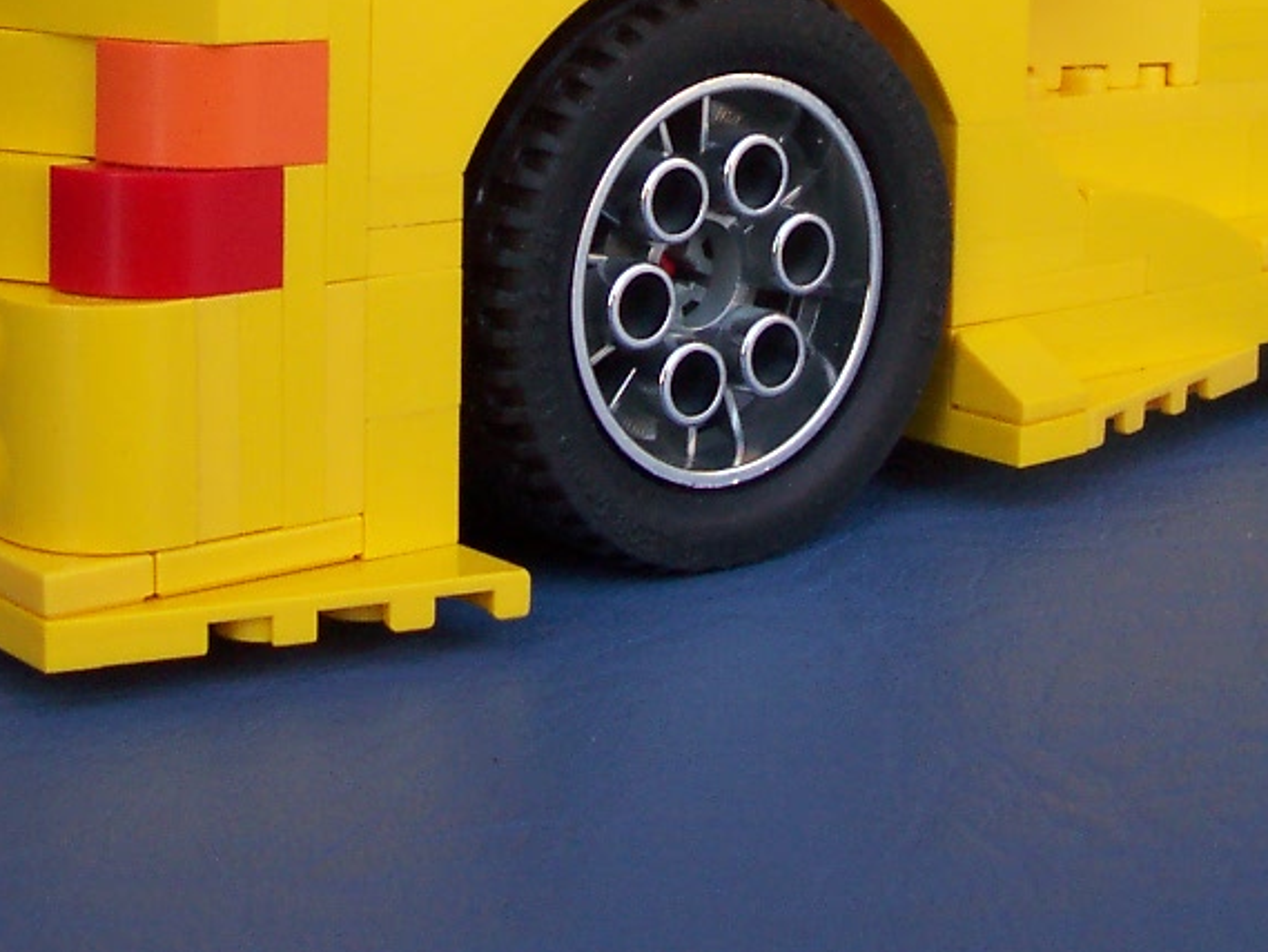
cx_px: 720
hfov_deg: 25.0
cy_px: 27
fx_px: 2858
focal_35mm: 78
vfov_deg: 18.5
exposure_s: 1/180
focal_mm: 5.6
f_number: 2.8
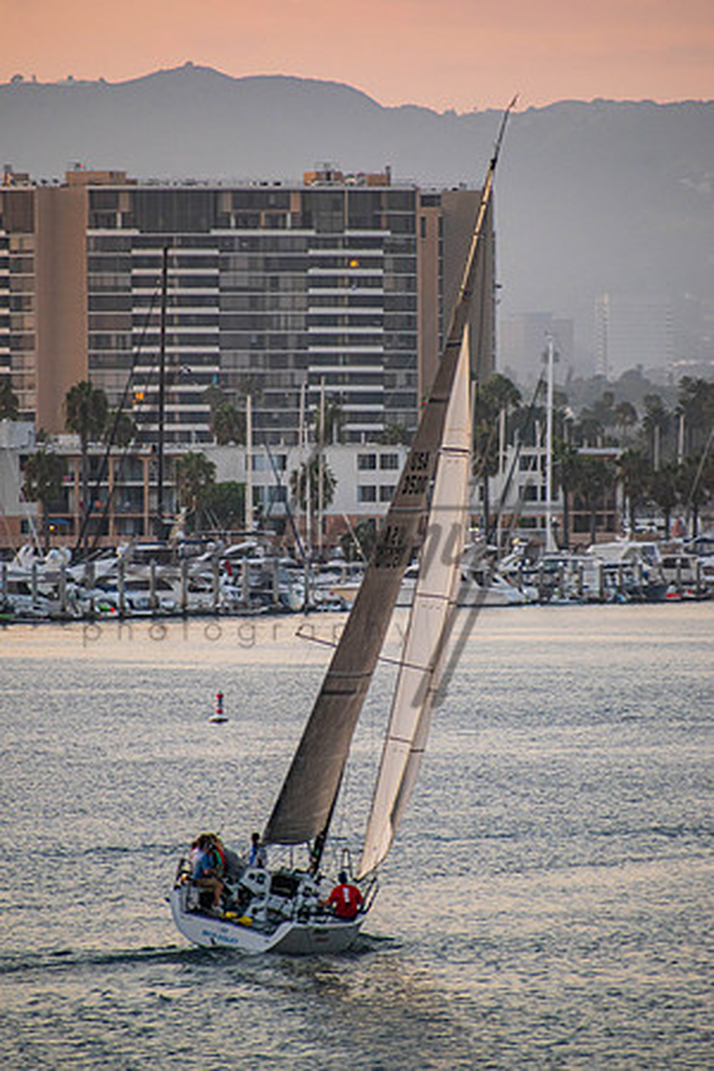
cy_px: 536
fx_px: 13386
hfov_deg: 3.1
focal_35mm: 450
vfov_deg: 4.6
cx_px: 357
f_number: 6.3
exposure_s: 1/320
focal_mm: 300
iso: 800
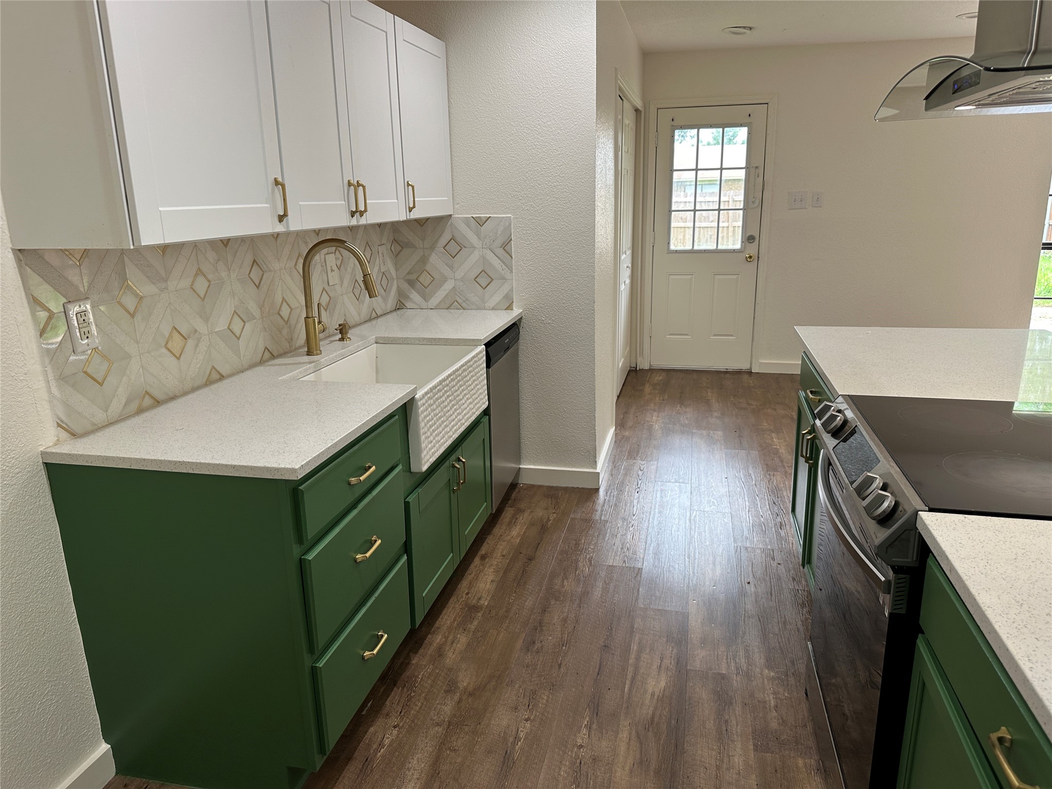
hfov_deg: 71.6
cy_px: 394
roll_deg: +1.3
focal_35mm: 24
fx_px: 729
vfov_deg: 56.8
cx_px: 526
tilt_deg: -14.1
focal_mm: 6.86
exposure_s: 1/121
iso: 100
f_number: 1.78
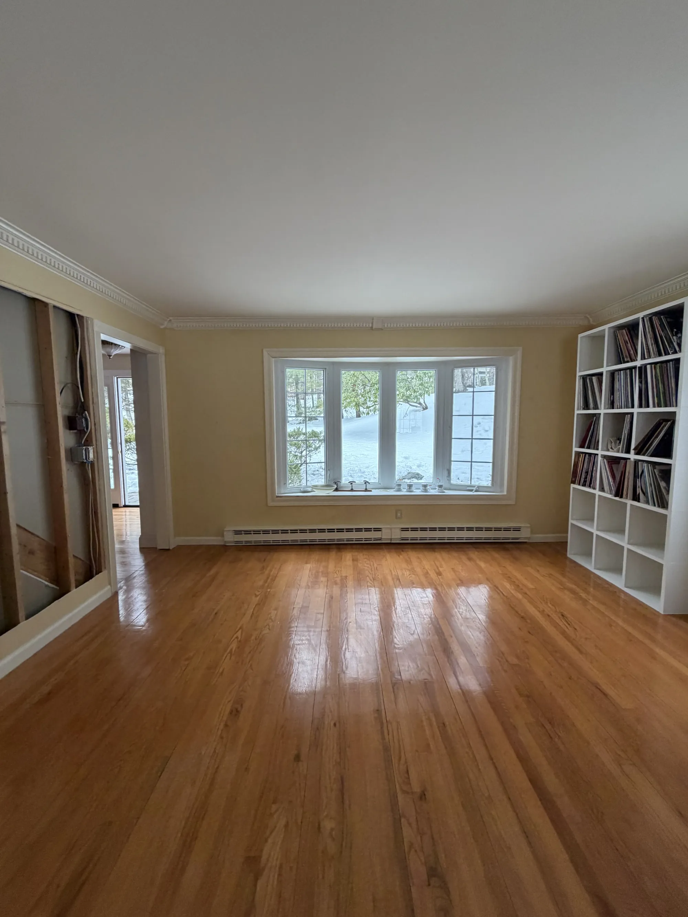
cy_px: 458
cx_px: 344
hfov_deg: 85.7
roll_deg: -1.2
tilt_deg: -5.0
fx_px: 371
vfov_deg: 102.1
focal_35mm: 14
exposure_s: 1/121
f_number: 2.2
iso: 250
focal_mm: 2.22
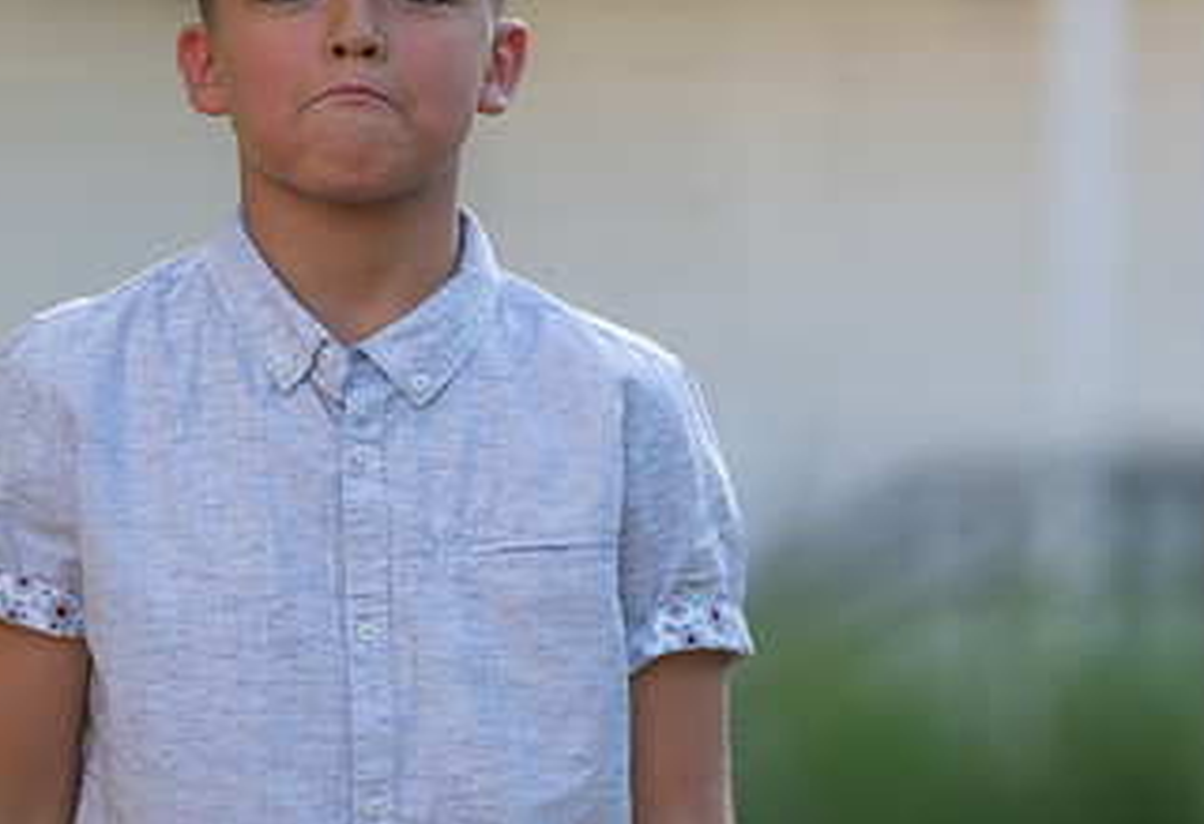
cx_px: 248
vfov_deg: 3.5
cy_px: 497
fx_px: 13622
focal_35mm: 404
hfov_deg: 5.1
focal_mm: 191
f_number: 2.8
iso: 320
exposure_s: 1/1000
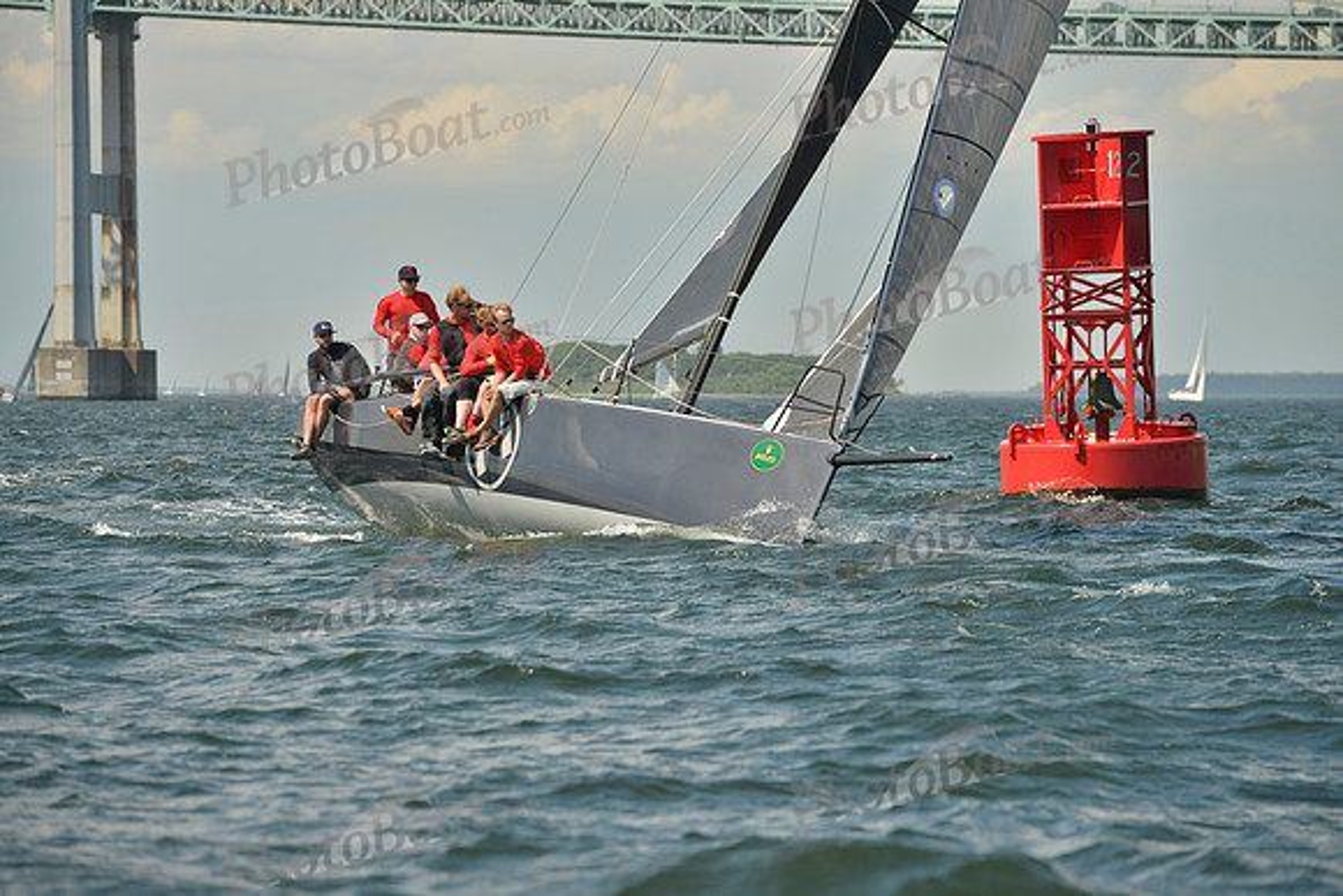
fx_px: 7463
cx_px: 672
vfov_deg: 6.9
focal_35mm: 200
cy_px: 448
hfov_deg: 10.3
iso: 280
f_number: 8
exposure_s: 1/1600
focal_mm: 200
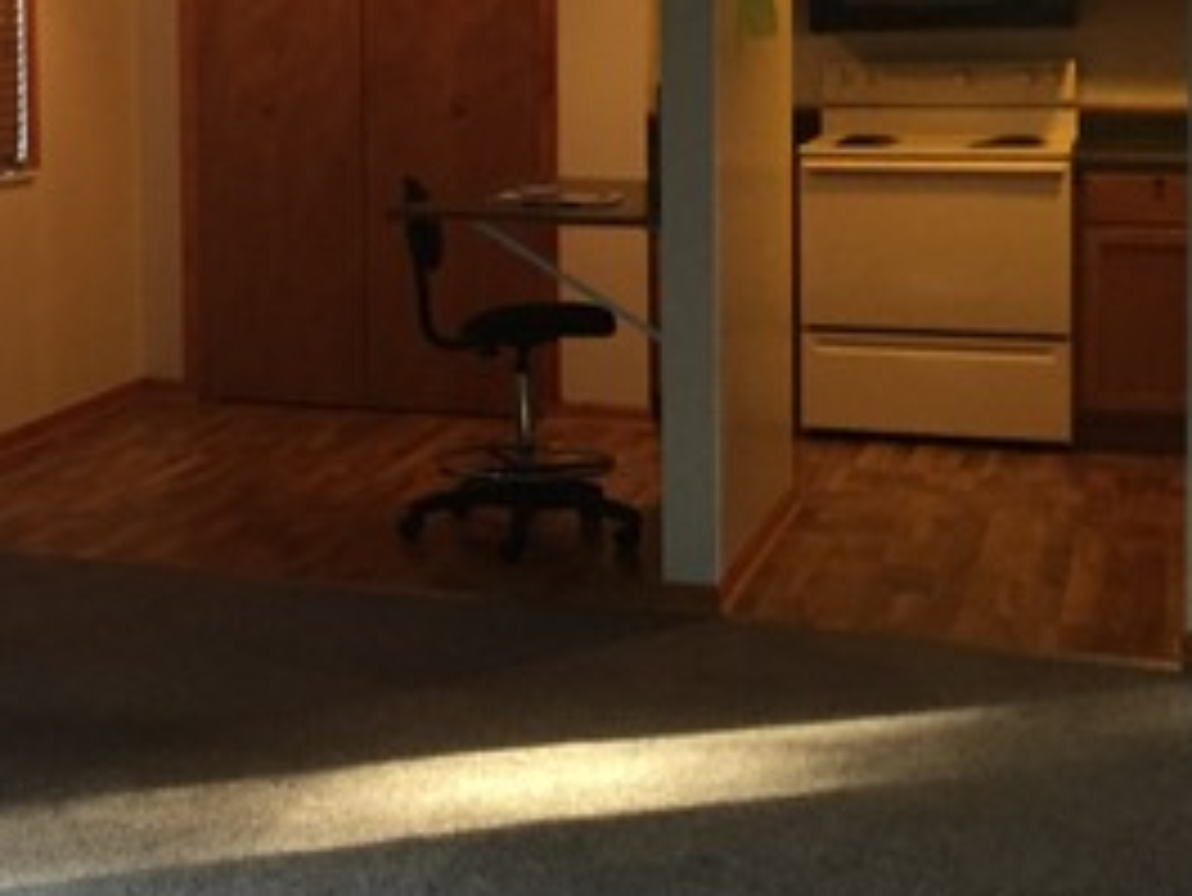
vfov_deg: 20.7
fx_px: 2412
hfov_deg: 26.0
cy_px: 131
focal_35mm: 70
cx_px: -54
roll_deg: +1.5
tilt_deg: -2.1
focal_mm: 4.15
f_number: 2.2
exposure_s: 1/30
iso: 160
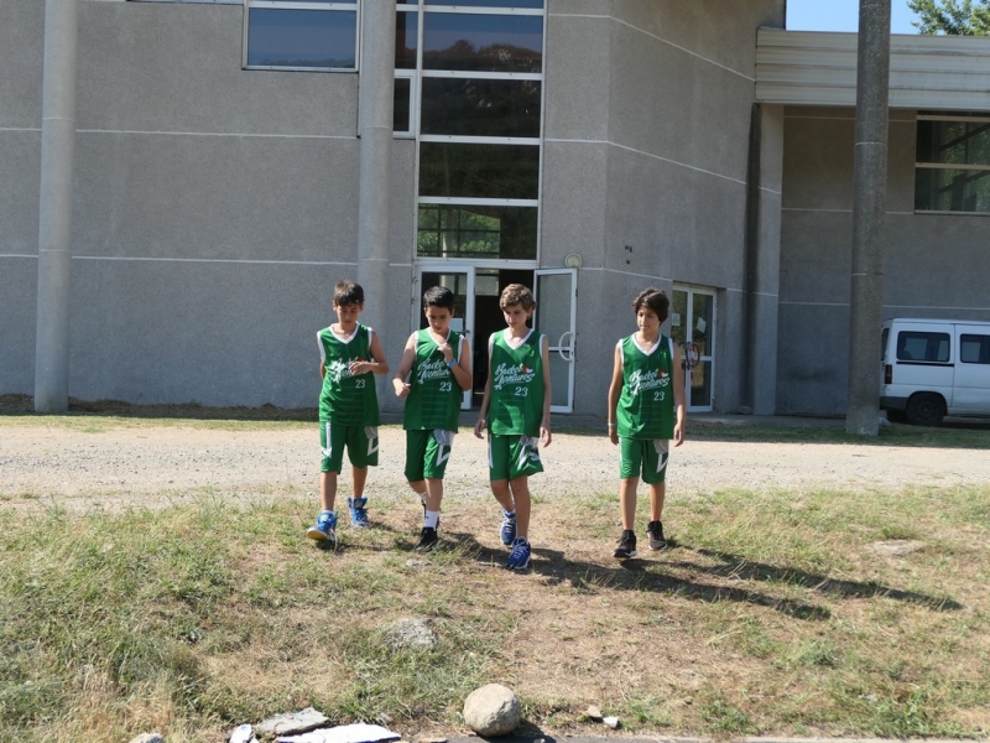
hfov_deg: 40.4
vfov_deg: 30.9
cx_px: 495
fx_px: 1344
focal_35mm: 47
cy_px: 372
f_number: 2.8
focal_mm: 15.9
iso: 125
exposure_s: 1/1300
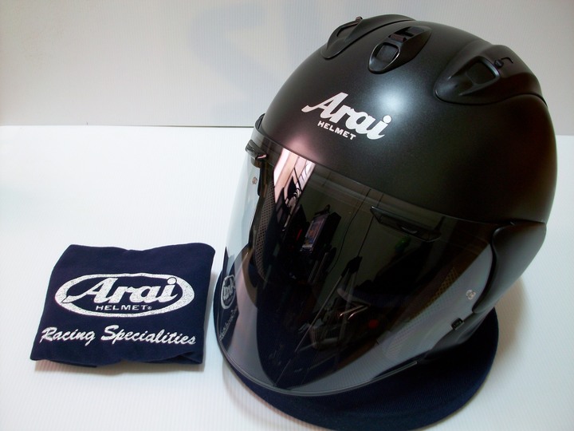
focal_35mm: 34
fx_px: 564
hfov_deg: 54.0
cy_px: 216
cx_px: 287
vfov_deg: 41.8
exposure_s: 1
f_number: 2.8
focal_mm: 5.7
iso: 64
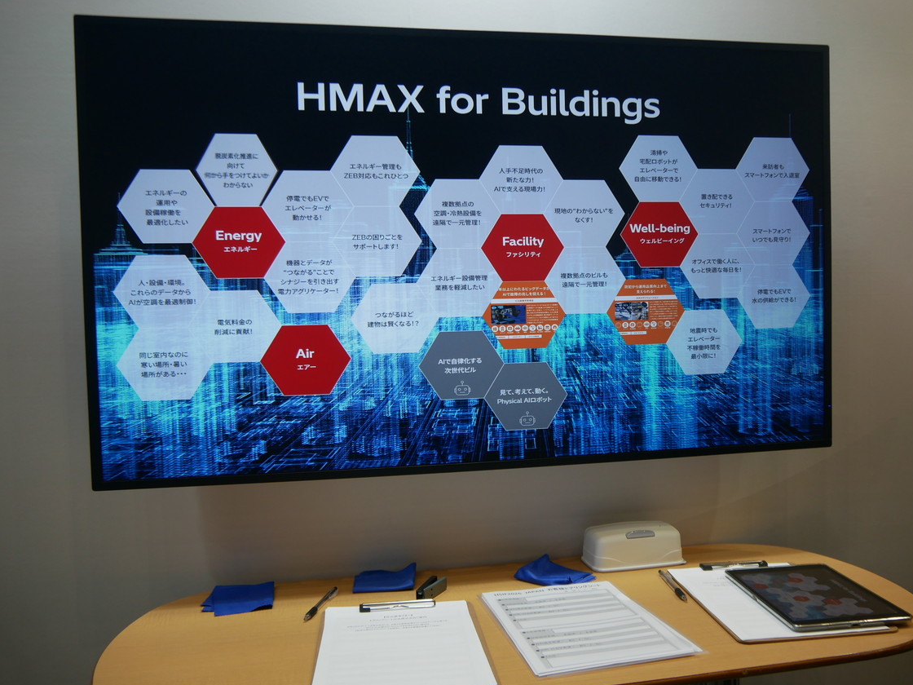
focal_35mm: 30
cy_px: 353
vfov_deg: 46.8
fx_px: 791
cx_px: 475
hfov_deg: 59.9
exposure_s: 1/125
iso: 200
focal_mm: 14
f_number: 4
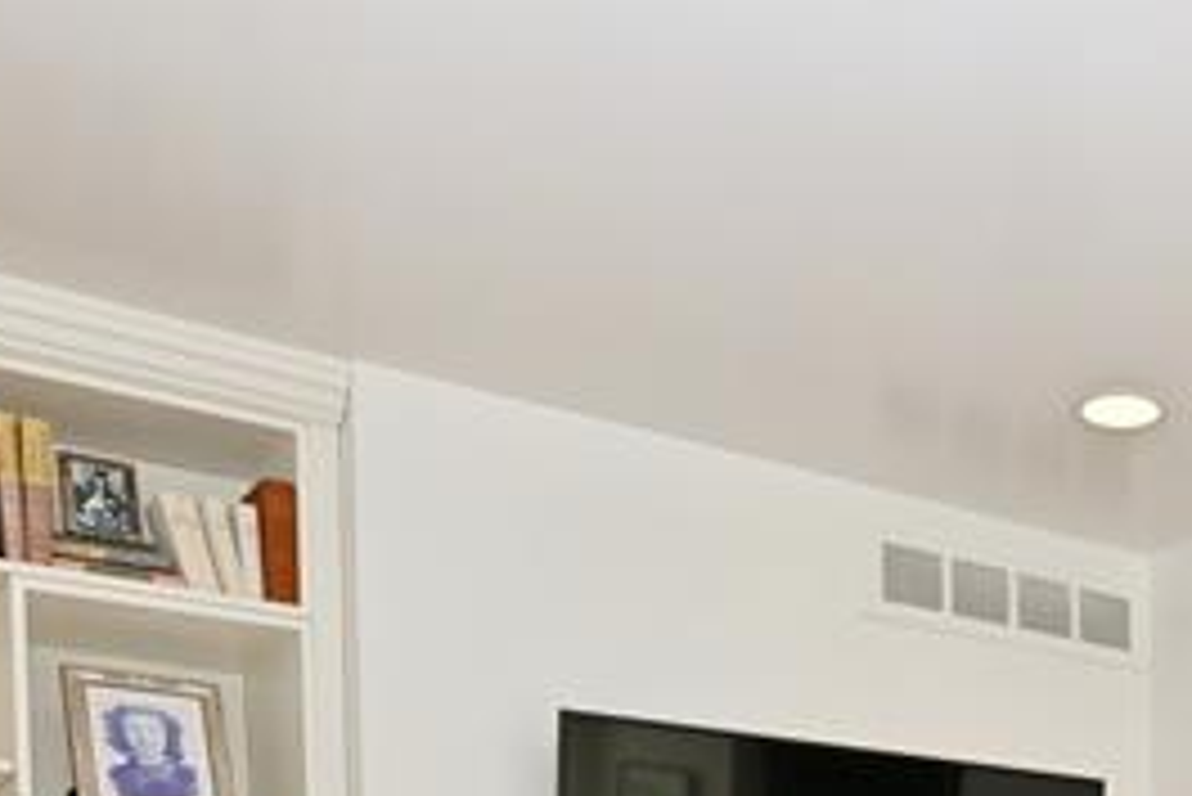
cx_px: 1084
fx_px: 1789
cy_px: 1165
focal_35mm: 54
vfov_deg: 21.4
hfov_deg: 34.7
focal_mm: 14
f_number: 9
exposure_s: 1/60
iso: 320
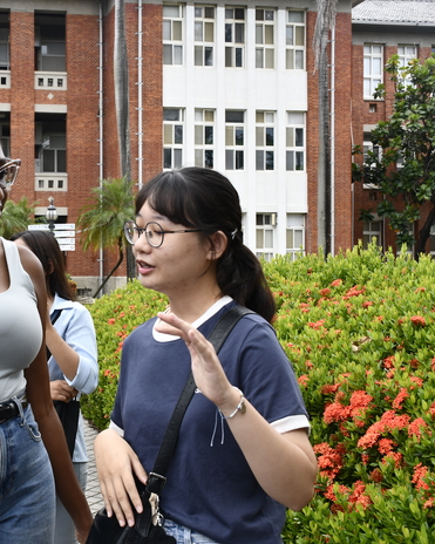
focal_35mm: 51
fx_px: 821
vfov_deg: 36.7
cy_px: 271
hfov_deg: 29.0
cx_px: 84
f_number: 6.3
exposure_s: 1/250
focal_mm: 24
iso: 200
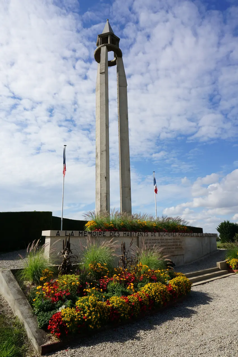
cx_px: 119
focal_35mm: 24
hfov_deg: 53.0
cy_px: 178
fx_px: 238
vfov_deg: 73.8
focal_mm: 16
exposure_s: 1/160
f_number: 13
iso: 100
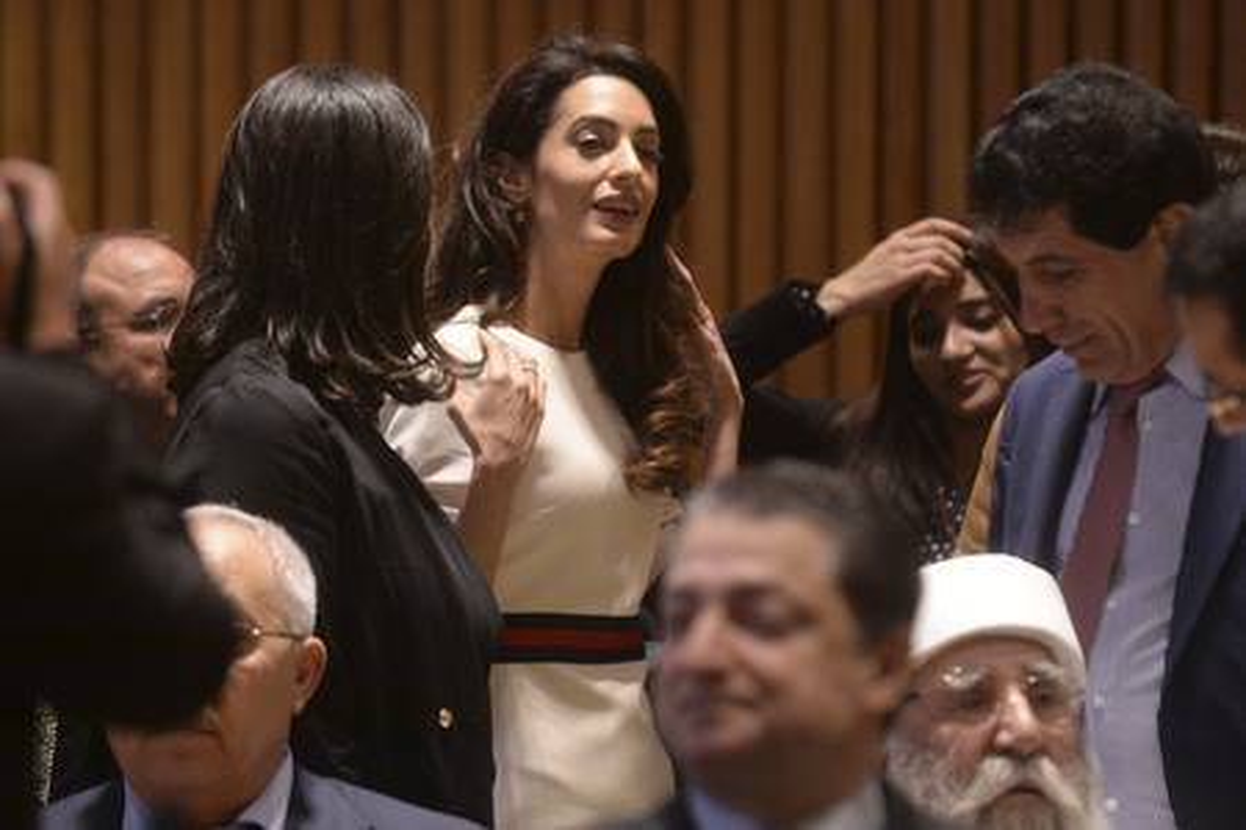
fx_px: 6922
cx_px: 623
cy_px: 415
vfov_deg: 6.9
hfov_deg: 10.3
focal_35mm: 200
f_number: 4
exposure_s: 1/320
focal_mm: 200
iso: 4000
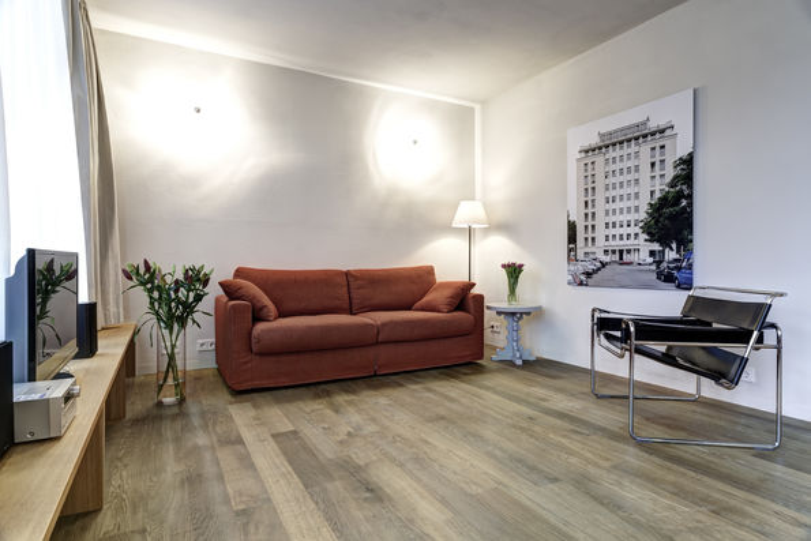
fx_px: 451
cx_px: 406
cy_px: 270
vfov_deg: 62.0
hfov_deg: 84.0
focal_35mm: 20
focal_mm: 20
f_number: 11
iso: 125
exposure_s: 1.6
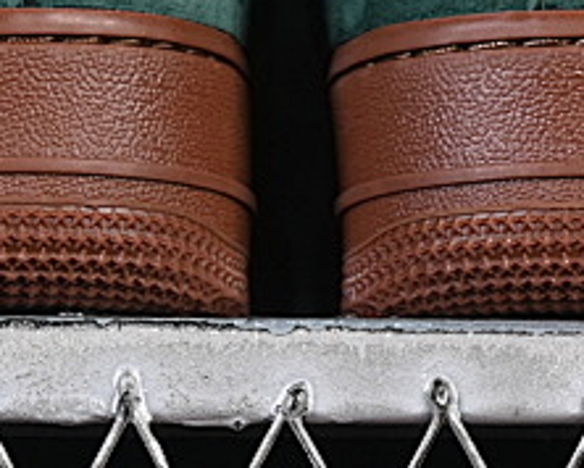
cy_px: -268
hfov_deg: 5.7
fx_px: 5916
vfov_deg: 4.5
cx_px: 321
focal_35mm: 342
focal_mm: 50
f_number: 6.3
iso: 160
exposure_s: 1/60
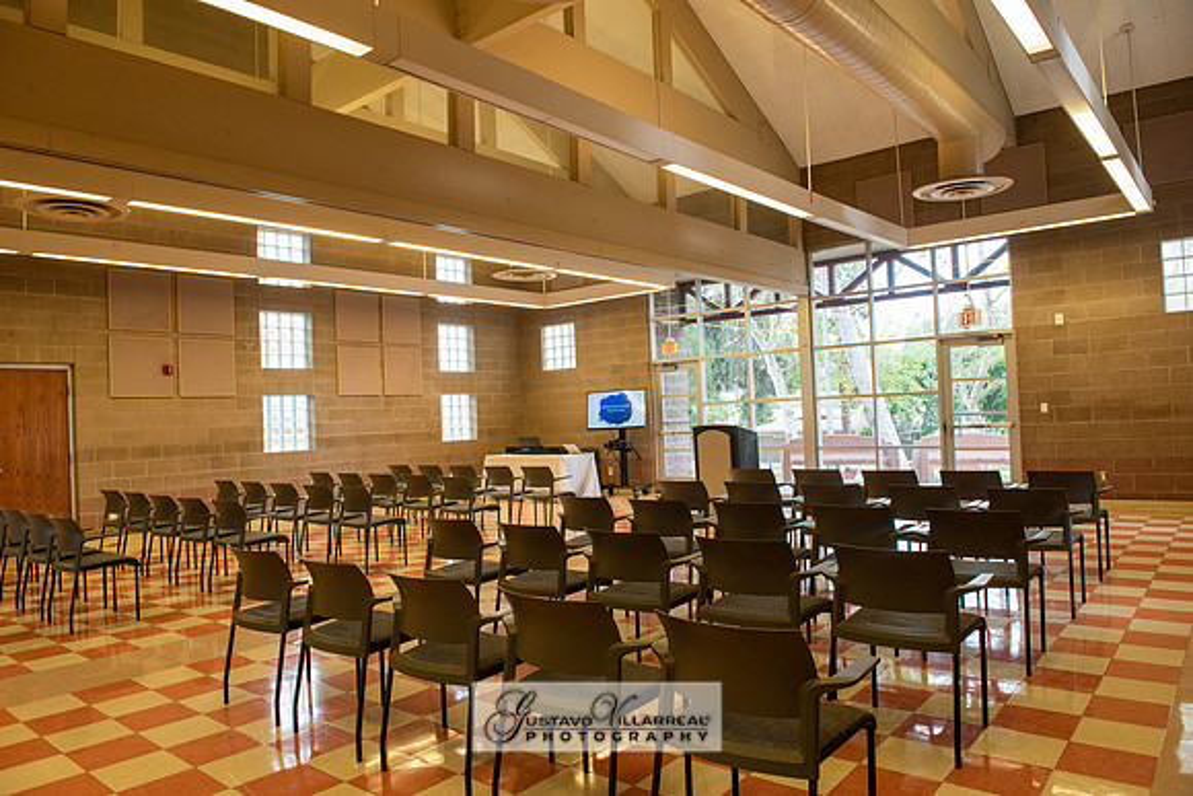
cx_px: 596
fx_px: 795
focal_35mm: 24
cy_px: 398
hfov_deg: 73.7
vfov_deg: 53.2
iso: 1600
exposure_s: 1/80
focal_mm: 24
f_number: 7.1
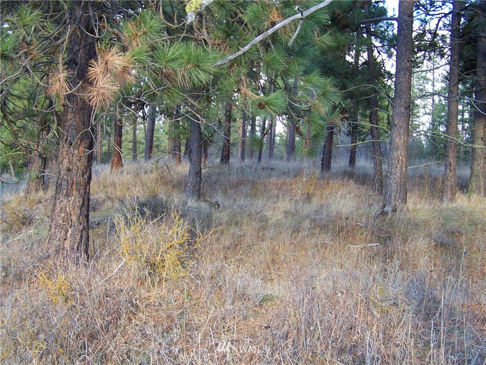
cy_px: 182
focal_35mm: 43
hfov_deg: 43.9
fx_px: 604
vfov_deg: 33.6
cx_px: 243
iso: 64
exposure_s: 1/30
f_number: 2.8
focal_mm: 6.75
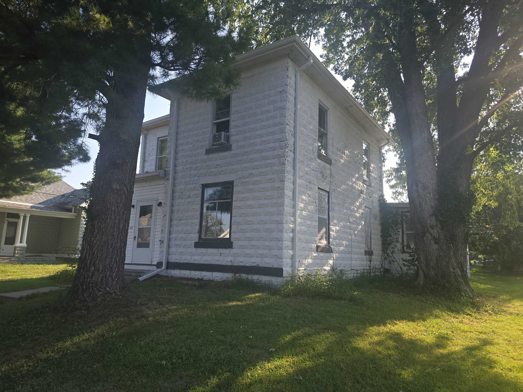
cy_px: 196
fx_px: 347
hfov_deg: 73.9
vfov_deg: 58.9
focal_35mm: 23
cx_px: 262
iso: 12
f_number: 1.7
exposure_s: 1/204
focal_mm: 6.3
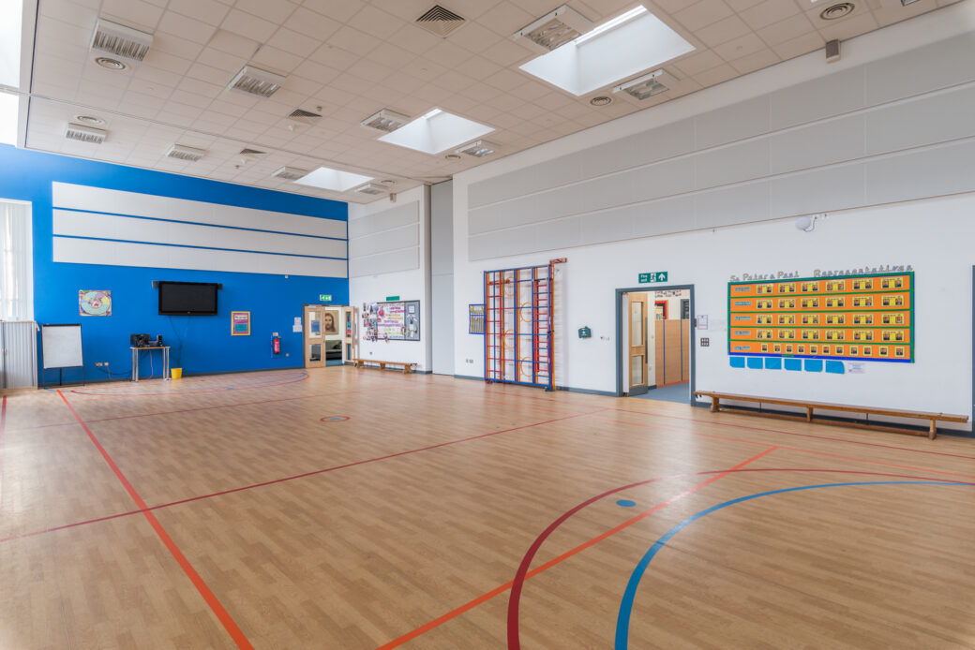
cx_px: 488
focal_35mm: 19
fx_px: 515
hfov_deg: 86.9
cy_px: 325
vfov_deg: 64.6
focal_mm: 19
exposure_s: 1/1.25
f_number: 9
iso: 100
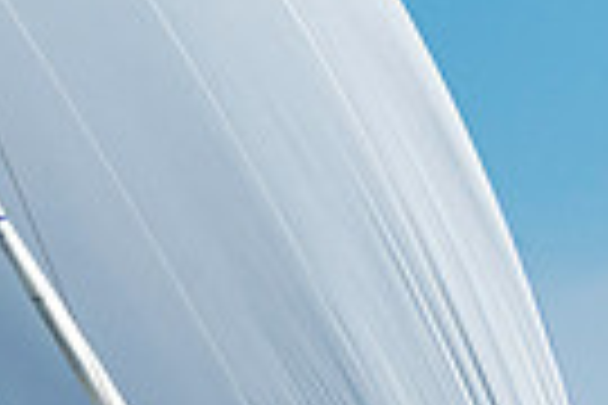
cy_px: 747
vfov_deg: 1.6
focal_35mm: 858
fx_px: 14490
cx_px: 135
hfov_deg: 2.4
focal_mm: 200
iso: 500
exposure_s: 1/4000
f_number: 5.6
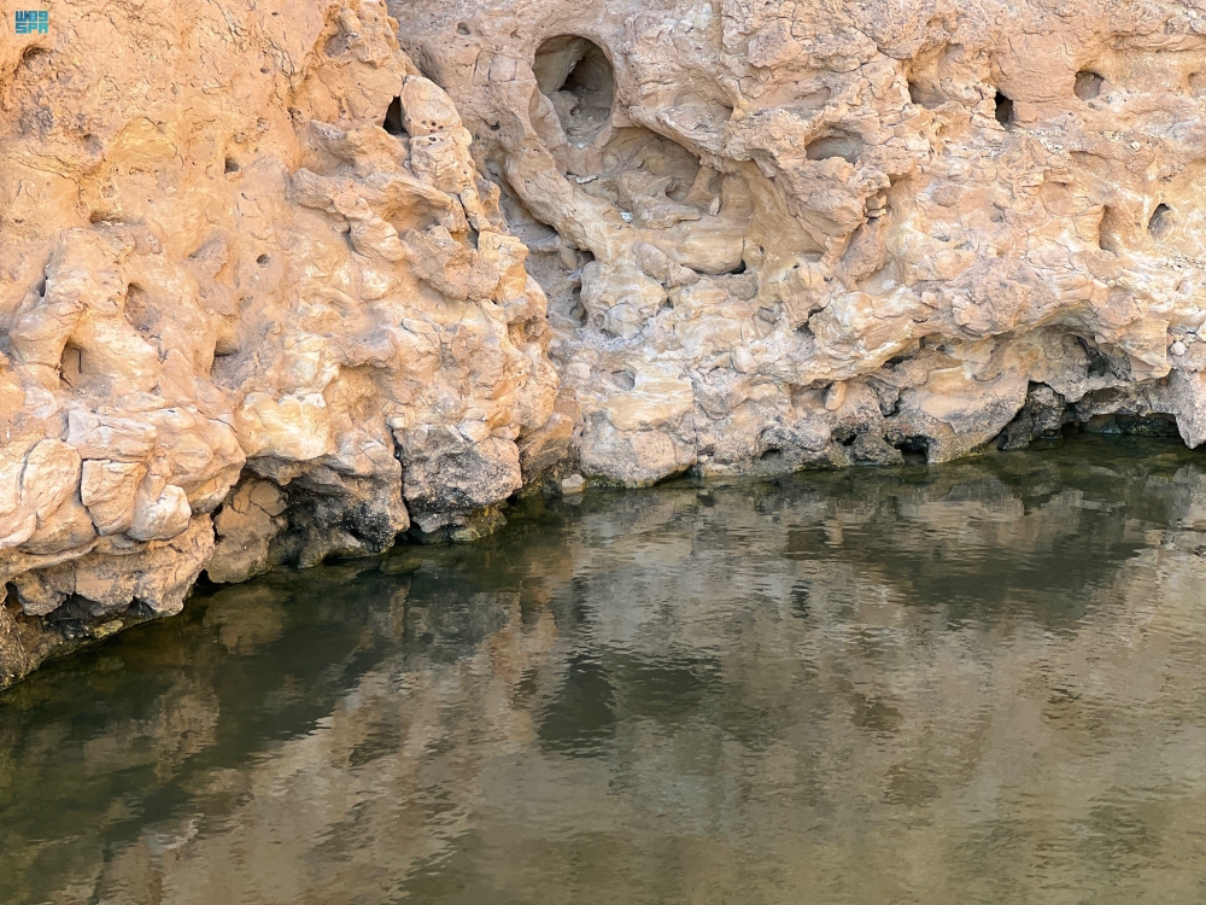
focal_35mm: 77
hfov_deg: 25.3
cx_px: 603
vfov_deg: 19.1
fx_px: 2683
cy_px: 452
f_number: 2.8
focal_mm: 9
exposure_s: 1/121
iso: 32
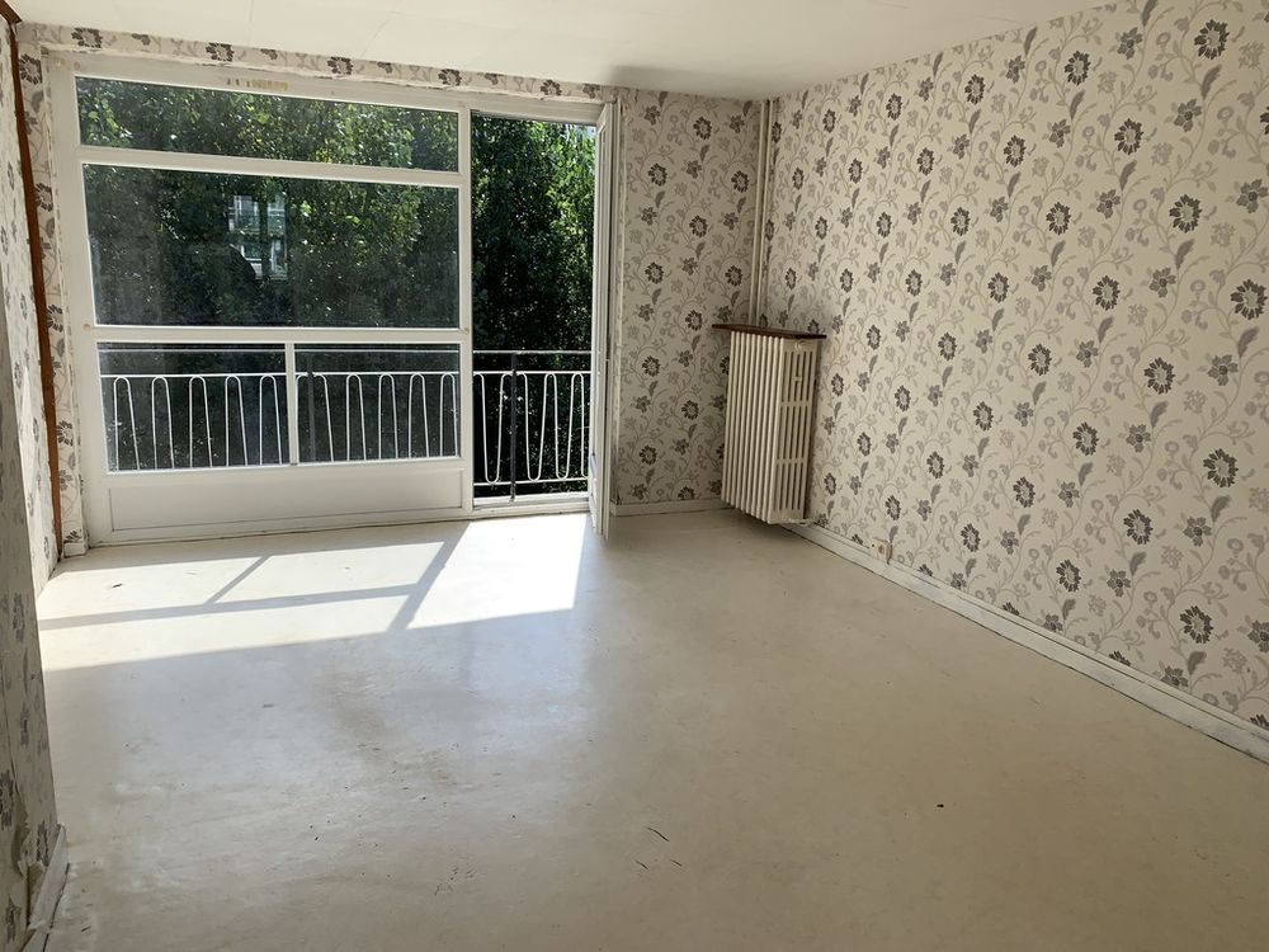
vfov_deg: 53.1
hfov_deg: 67.3
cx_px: 634
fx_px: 953
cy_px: 476
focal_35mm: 26
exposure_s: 1/1043
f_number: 1.8
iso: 25
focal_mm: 4.25
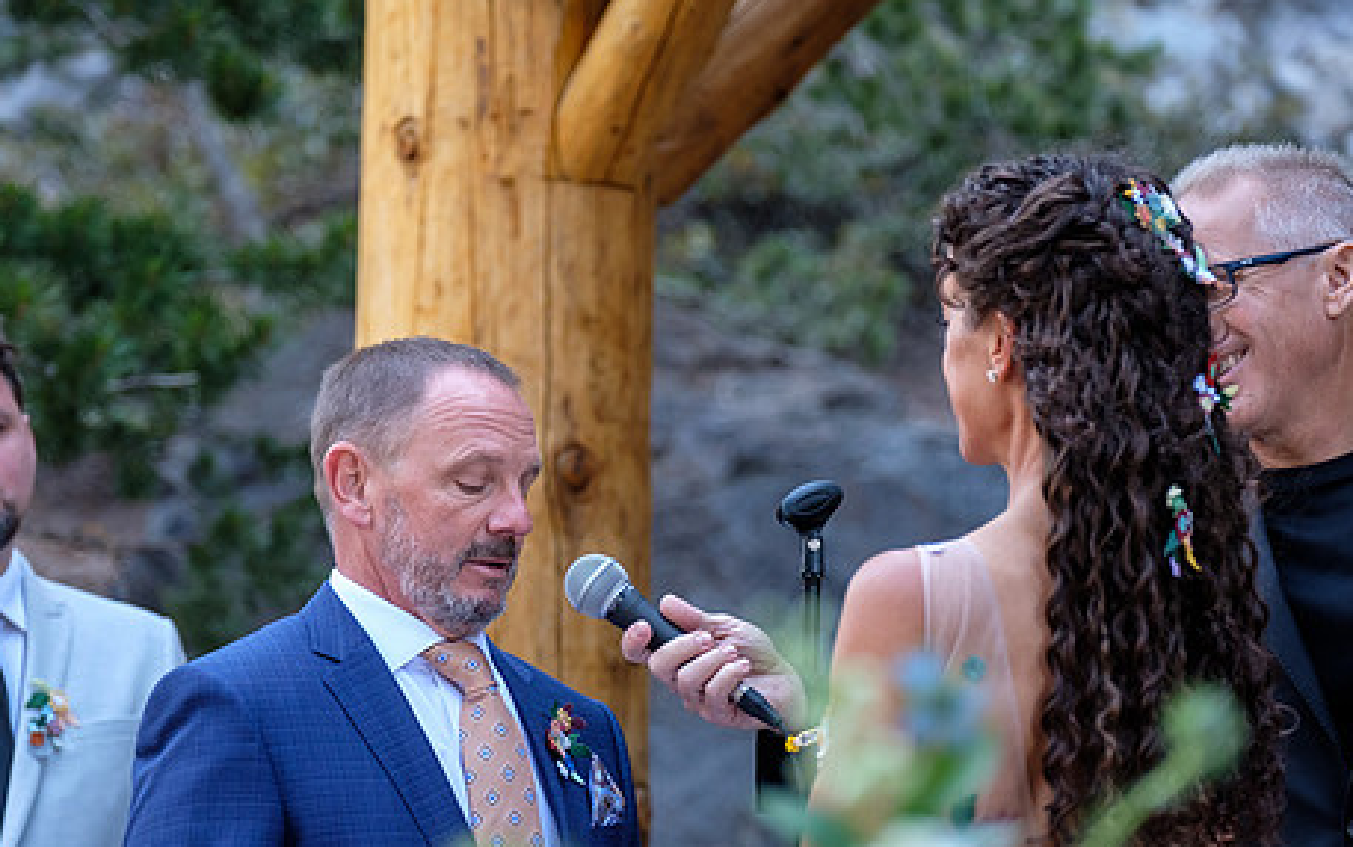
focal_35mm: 163
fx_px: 6013
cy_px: 538
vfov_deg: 8.1
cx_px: 681
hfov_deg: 12.8
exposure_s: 1/200
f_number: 2.8
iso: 1000
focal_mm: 83.8
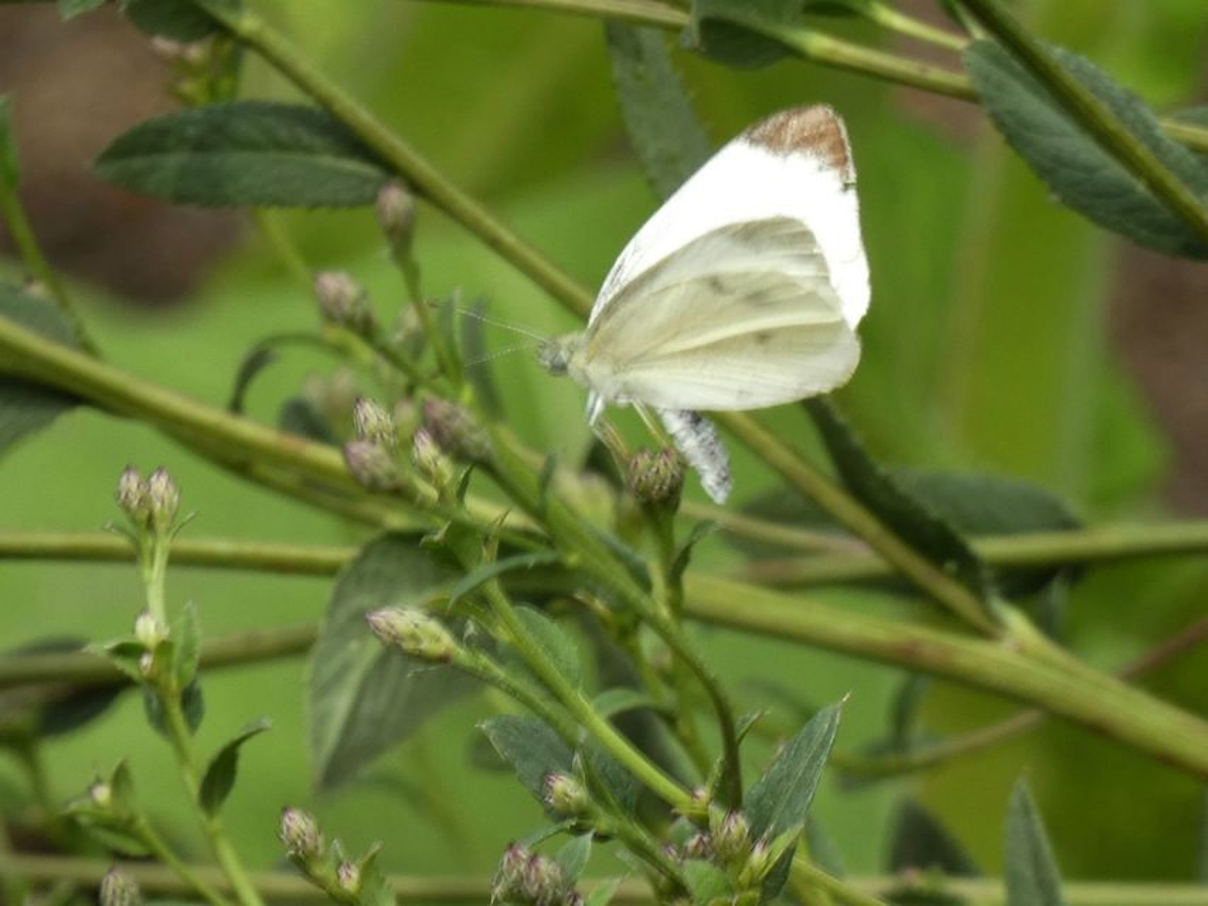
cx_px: 604
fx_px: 17975
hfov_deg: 3.8
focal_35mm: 515
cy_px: 453
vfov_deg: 2.9
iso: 100
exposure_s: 1/100
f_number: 5.6
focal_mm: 92.3
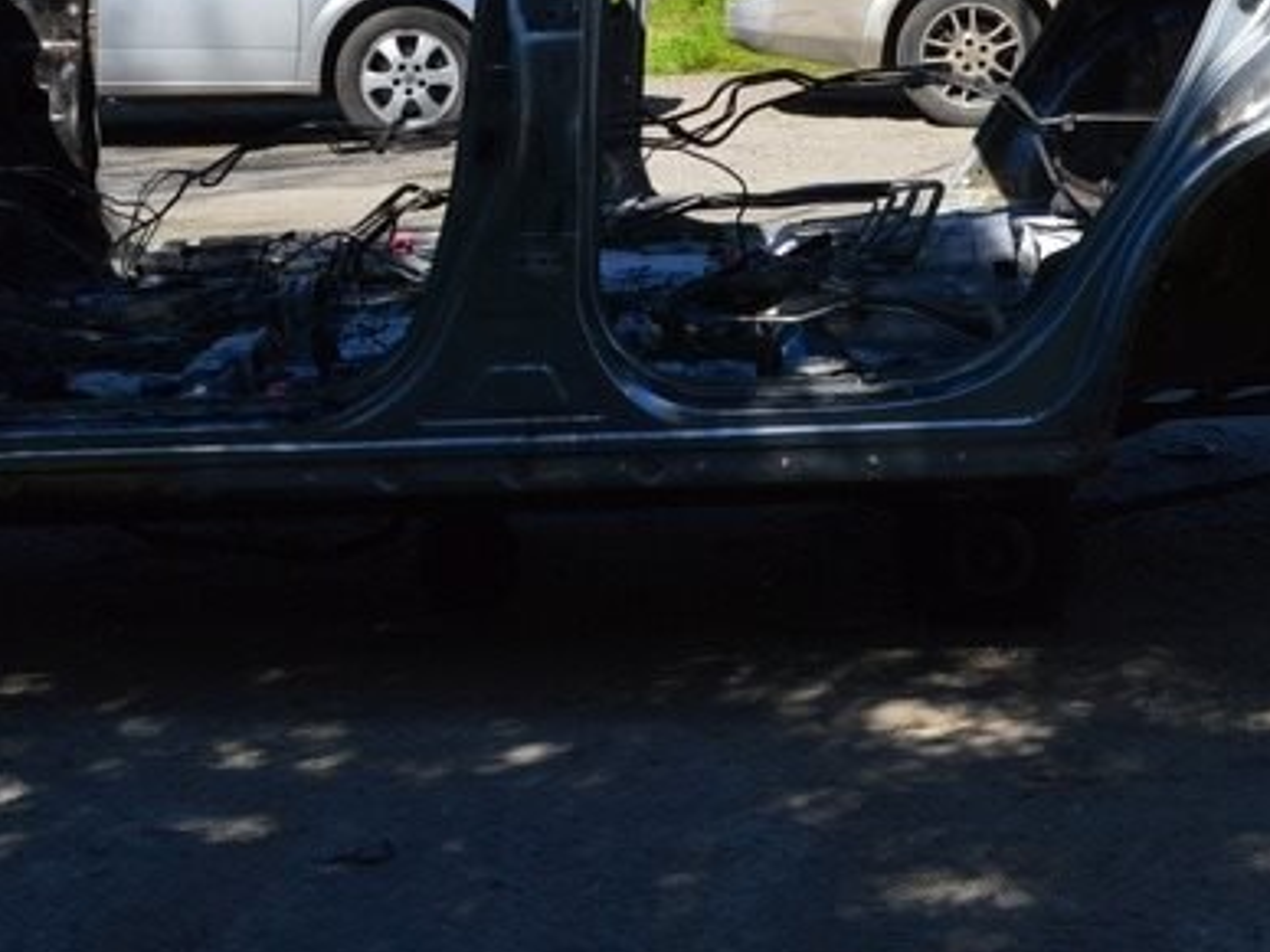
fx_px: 2788
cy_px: 77
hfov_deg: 25.7
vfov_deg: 19.0
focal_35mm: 76
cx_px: 599
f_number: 11
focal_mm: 20
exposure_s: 1/500
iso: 400
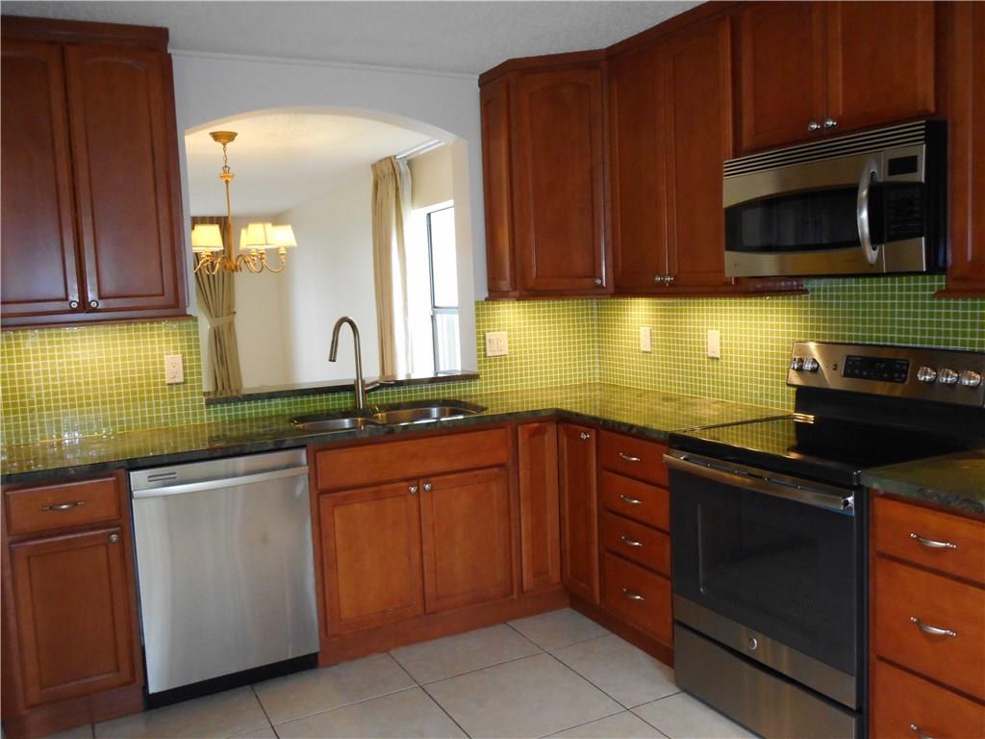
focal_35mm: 29
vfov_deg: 48.2
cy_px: 370
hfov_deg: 61.7
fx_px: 825
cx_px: 492
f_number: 4
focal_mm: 5.2
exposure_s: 1/25
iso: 400
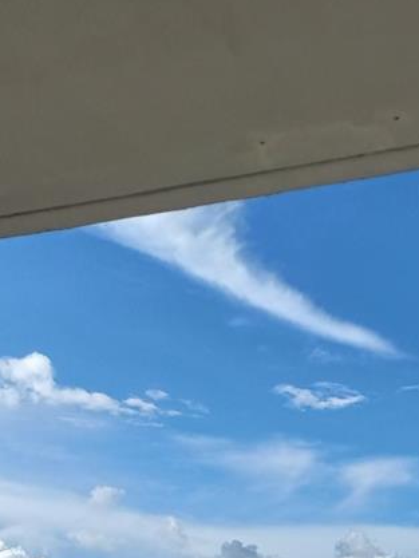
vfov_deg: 23.2
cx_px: 420
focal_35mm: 72
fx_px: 1161
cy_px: 773
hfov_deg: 19.8
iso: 32
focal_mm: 4.6
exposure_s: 1/505
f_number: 1.8
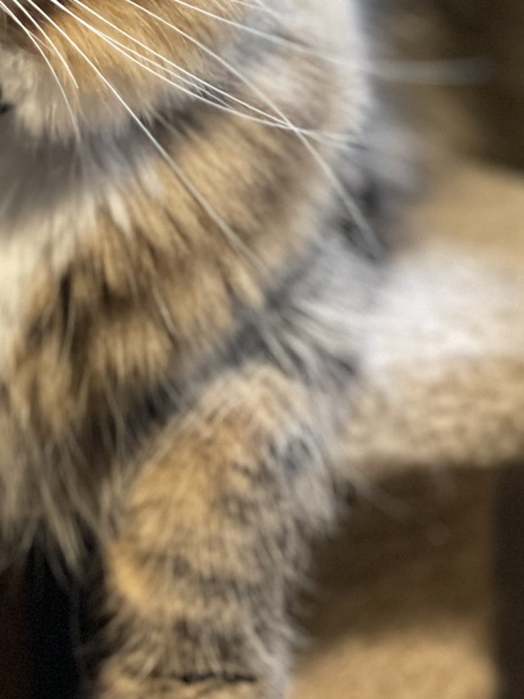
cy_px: -66
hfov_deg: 8.9
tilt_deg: -7.3
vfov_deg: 11.7
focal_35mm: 166
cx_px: -38
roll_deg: -0.7
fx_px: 3349
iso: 500
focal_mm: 7.5
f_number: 2.2
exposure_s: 1/21
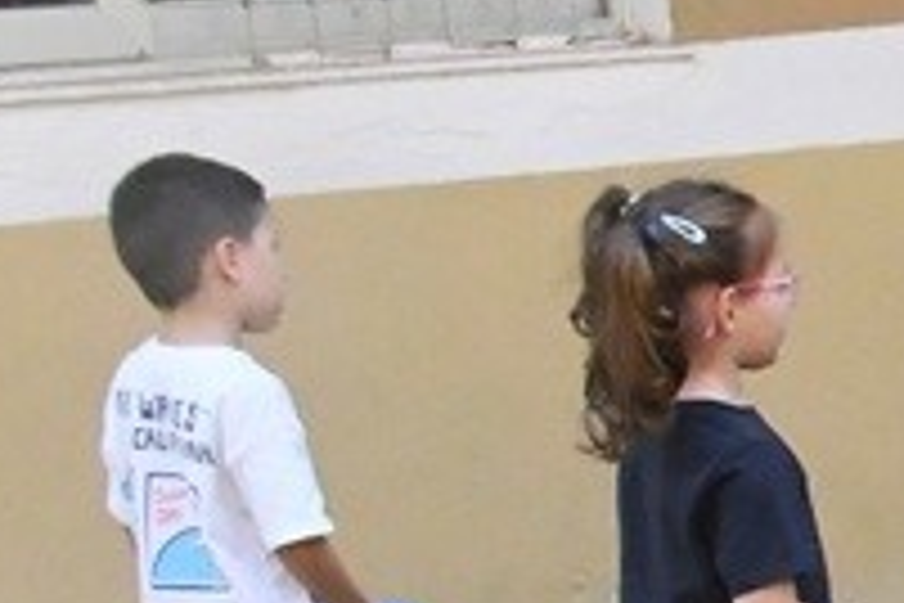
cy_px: 716
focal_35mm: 166
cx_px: 2256
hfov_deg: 10.5
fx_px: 4168
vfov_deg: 8.2
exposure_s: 1/3200
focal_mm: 20
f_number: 6.3
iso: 7200
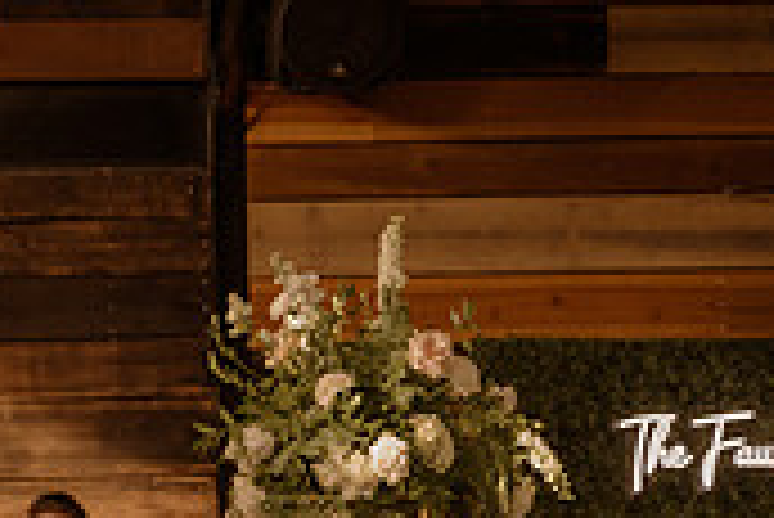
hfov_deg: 9.0
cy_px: 867
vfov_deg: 6.1
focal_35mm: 223
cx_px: -446
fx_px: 4798
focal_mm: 66
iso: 1000
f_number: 2.8
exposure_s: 1/320
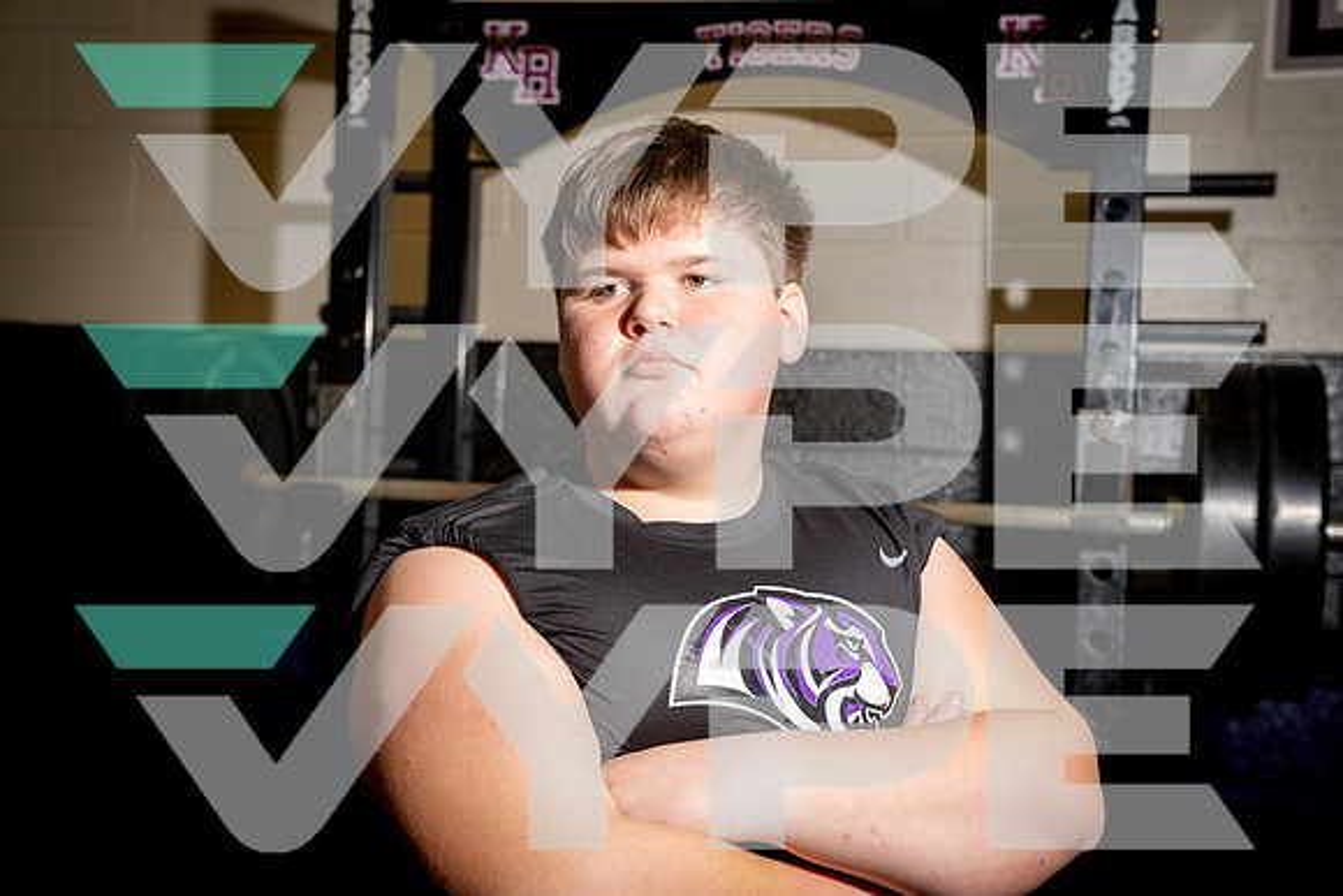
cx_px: 672
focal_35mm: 55
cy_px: 448
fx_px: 2052
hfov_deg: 36.2
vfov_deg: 24.6
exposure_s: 1/250
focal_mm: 55
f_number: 5
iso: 500
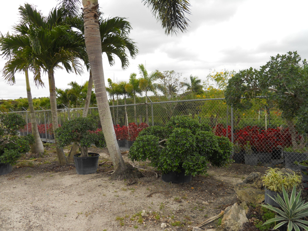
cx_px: 154
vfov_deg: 49.7
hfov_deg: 63.4
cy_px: 116
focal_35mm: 28
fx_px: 249
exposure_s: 1/400
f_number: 2.7
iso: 80
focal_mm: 5
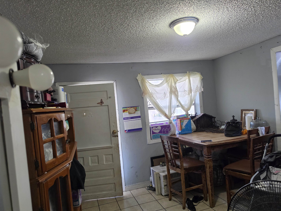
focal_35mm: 23
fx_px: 187
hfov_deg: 73.9
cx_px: 140
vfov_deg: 58.9
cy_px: 106
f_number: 1.4
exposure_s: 1/120
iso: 400
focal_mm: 6.5
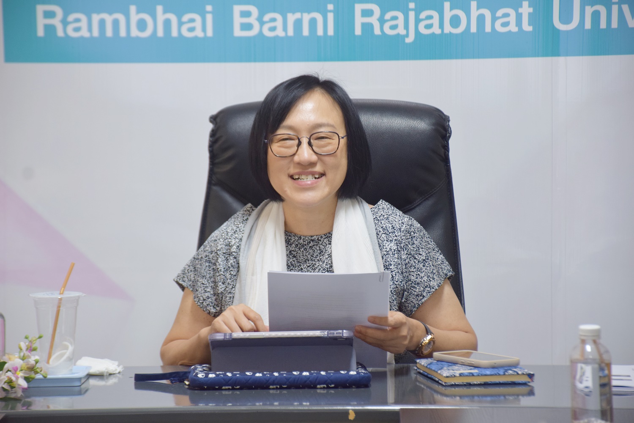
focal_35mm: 174
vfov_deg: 7.9
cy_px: 212
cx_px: 317
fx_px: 3064
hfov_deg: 11.8
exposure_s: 1/60
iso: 560
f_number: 5.6
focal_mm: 116
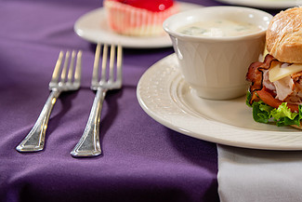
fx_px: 898
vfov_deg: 12.8
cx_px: 269
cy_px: 53
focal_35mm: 107
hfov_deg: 18.8
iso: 250
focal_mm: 60
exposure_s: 1/160
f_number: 3.2
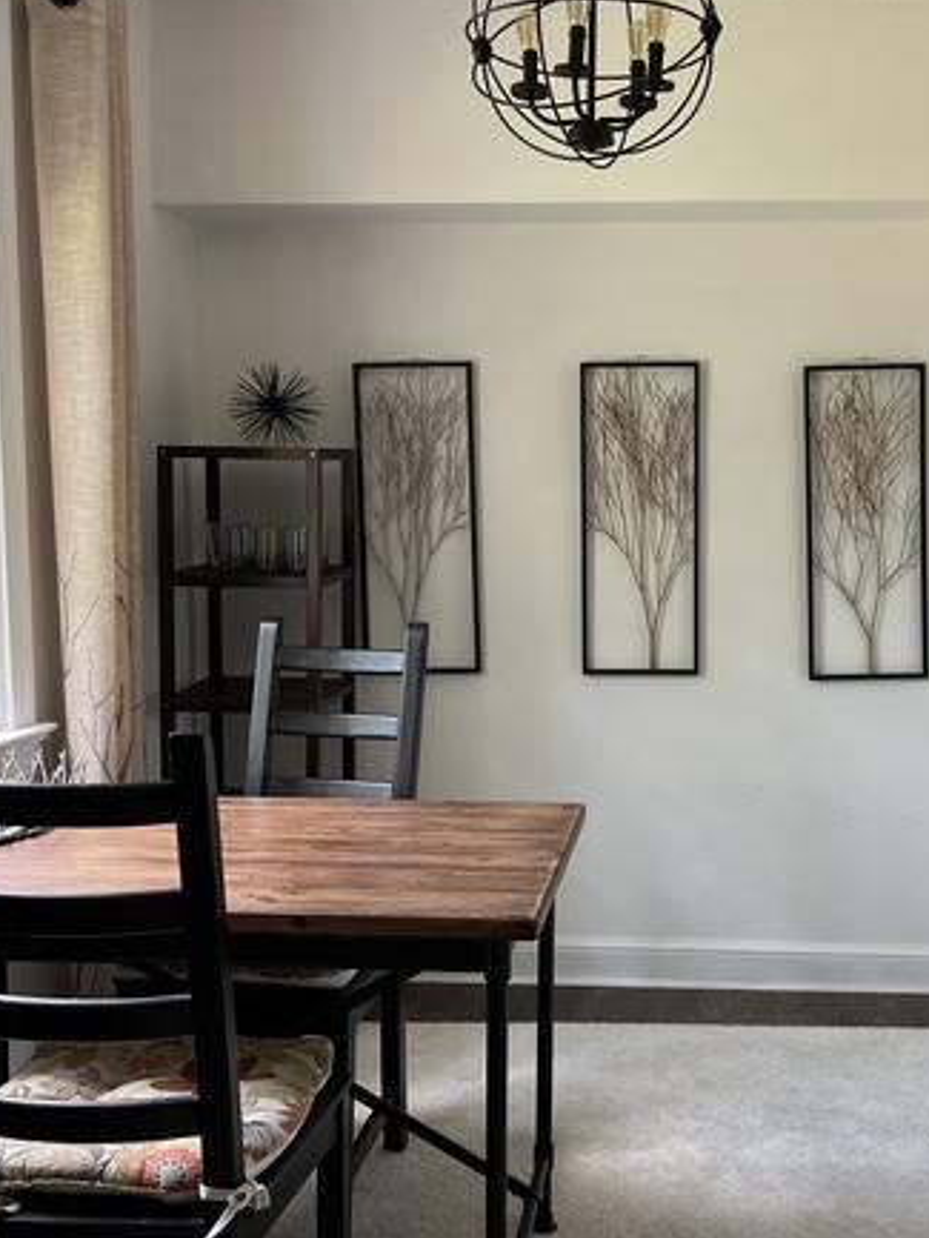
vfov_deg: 46.8
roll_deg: +0.1
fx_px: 1431
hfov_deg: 35.5
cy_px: 583
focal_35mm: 40
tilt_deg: -4.9
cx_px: 642
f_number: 1.6
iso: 125
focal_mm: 5.1
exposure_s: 1/104
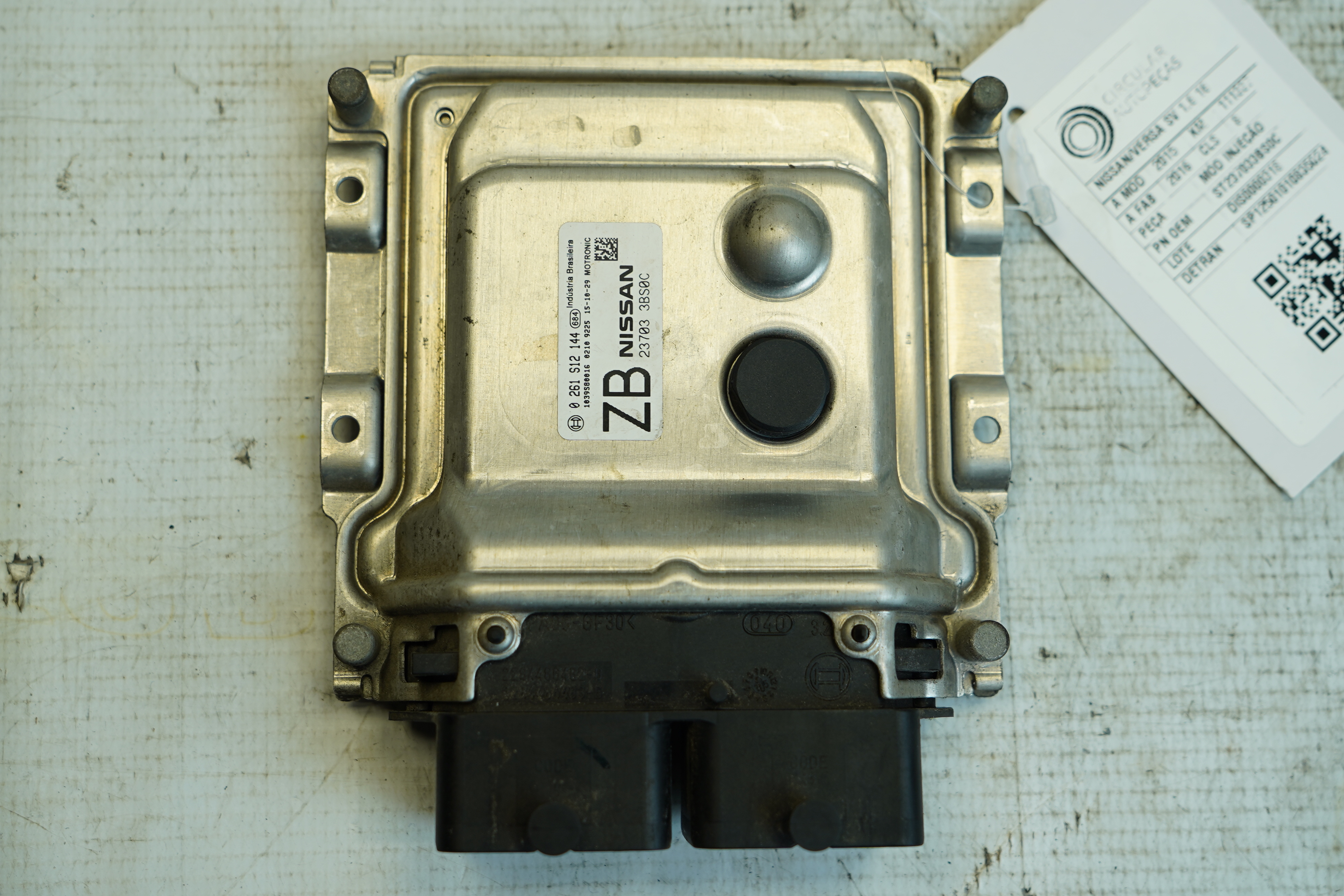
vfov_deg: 27.5
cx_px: 672
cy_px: 448
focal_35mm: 49
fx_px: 1829
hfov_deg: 40.3
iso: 100
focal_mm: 33
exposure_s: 1/60
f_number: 4
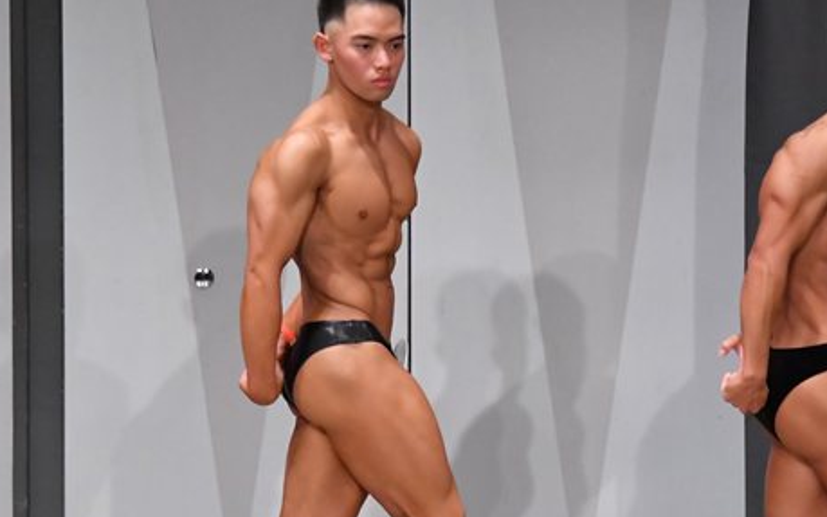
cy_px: 364
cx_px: 520
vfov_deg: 3.4
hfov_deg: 5.4
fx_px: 8723
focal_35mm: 387
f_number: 5.6
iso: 6400
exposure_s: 1/400
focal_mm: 150
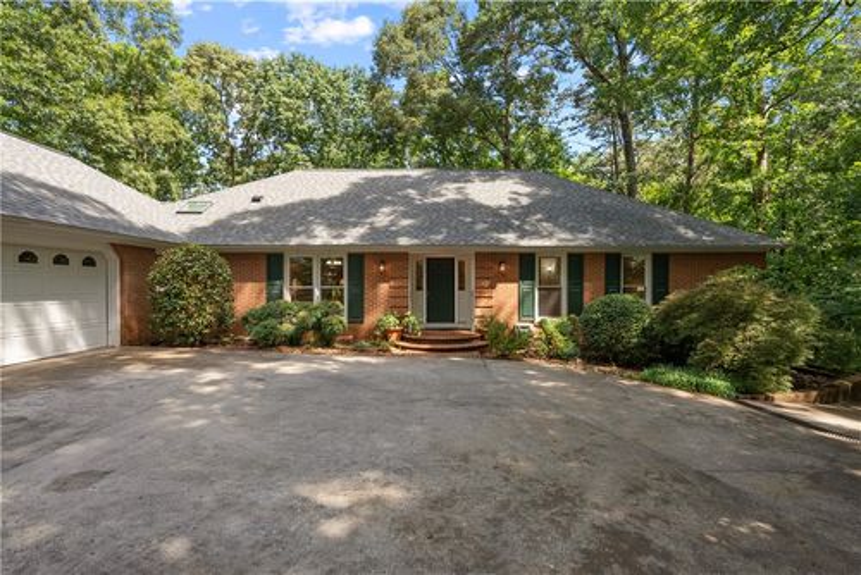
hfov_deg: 96.7
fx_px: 383
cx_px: 430
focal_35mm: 16
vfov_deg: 73.8
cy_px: 288
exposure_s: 1/160
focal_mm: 16
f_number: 7.1
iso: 400
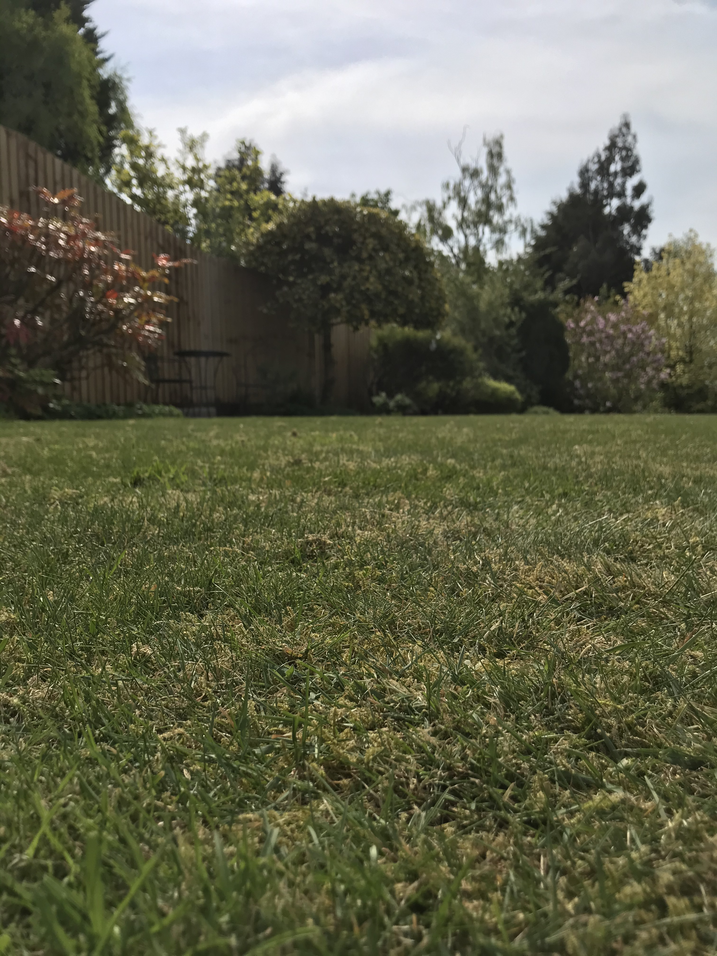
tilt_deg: -3.8
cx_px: 358
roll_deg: +0.2
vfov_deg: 63.4
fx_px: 773
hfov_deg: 49.7
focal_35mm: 28
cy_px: 478
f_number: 1.8
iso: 20
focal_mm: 3.99
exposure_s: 1/3690
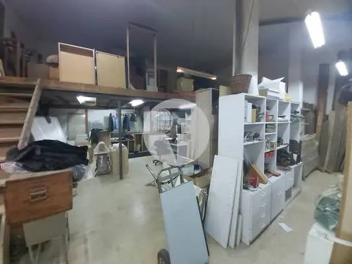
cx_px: 176
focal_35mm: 12
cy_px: 132
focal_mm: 1.42
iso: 250
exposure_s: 1/25
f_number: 2.2
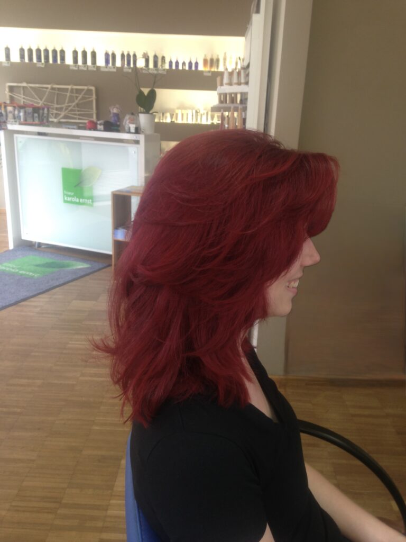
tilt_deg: -18.8
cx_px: 203
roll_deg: -3.6
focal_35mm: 33
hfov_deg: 42.9
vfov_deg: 55.4
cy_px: 271
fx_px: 516
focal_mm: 4.12
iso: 50
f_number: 2.4
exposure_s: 1/20
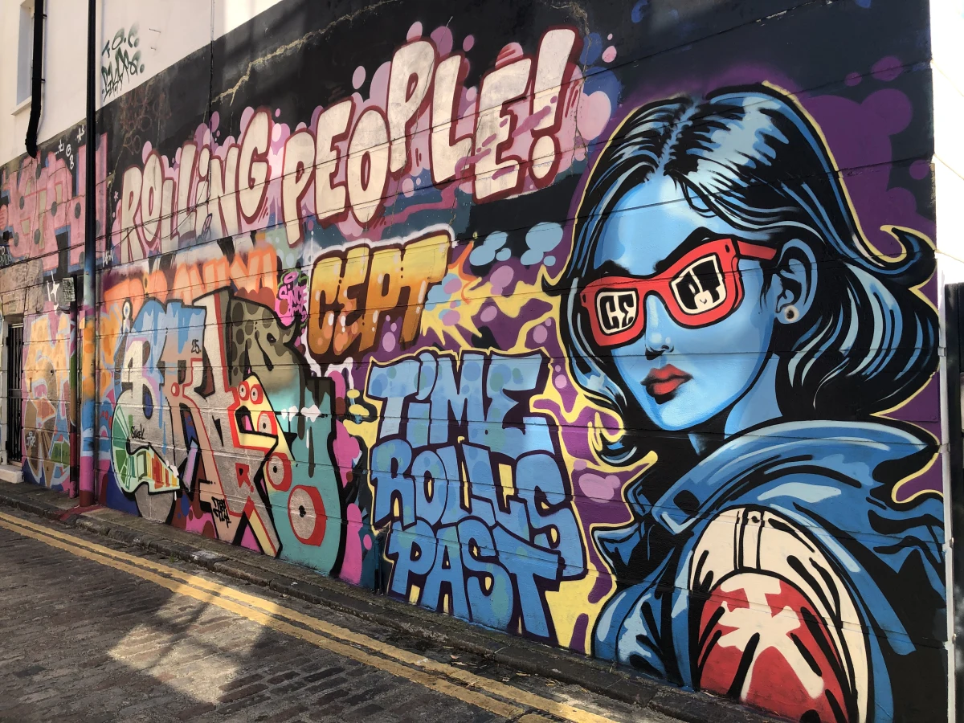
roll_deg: +0.8
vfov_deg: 49.7
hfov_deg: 63.4
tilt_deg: +3.4
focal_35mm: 28
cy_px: 362
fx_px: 780
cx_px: 482
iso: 20
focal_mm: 4
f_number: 1.8
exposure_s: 1/489
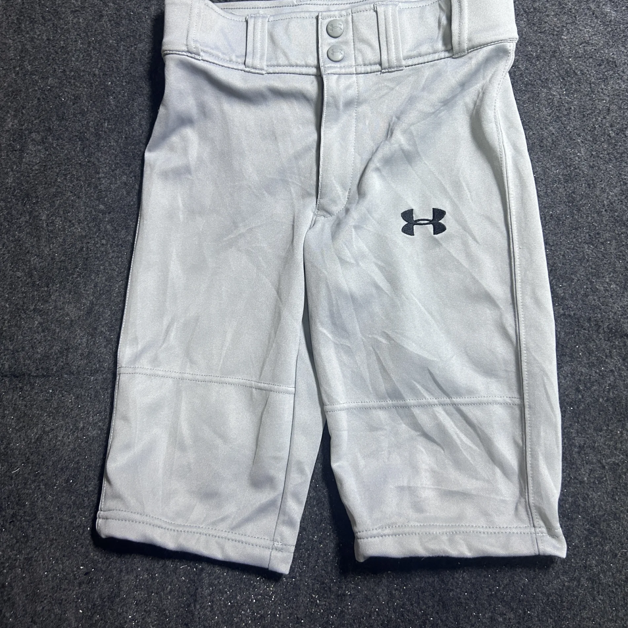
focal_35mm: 31
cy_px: 265
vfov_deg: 52.3
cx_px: 317
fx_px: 636
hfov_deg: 52.5
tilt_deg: -62.9
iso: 160
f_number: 1.5
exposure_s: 1/50
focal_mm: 5.7
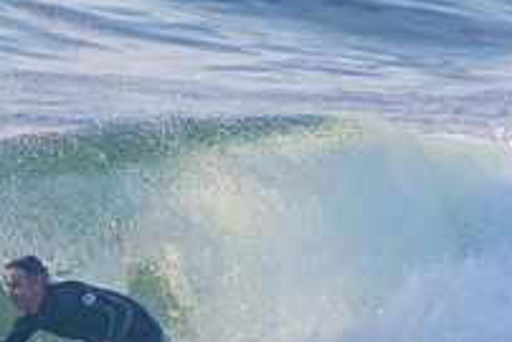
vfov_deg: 0.8
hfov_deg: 1.2
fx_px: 25432
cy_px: 442
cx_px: 23
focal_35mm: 1787
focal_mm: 400
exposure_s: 1/1250
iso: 400
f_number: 5.6
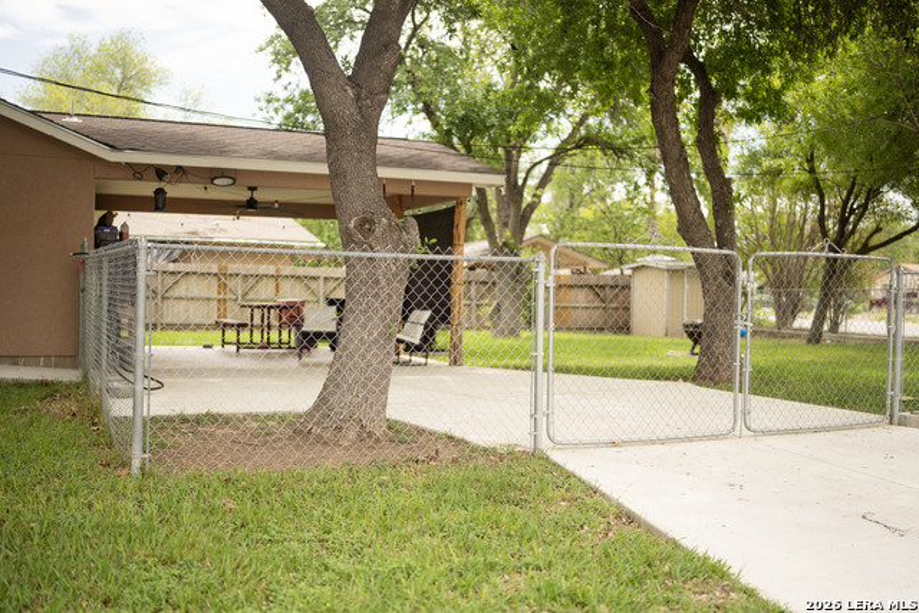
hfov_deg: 54.4
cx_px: 460
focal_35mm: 35
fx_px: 894
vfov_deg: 37.9
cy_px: 306
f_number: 1.2
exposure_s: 1/5000
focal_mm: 35
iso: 125
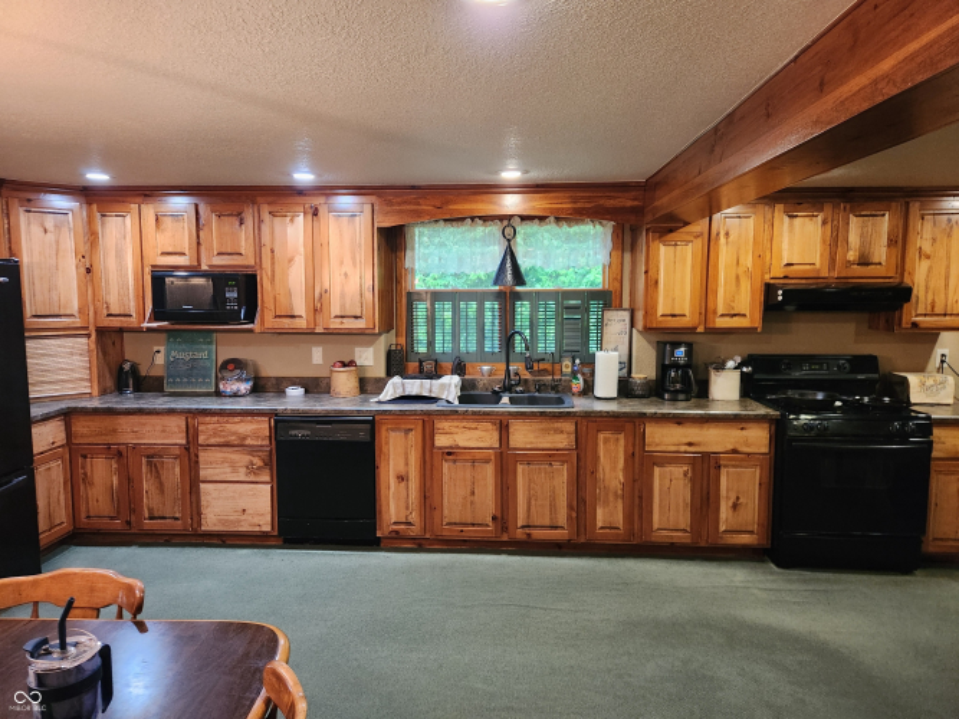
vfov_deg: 58.9
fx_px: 637
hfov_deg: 73.9
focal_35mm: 23
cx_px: 480
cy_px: 360
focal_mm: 5.4
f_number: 1.8
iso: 800
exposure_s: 1/120
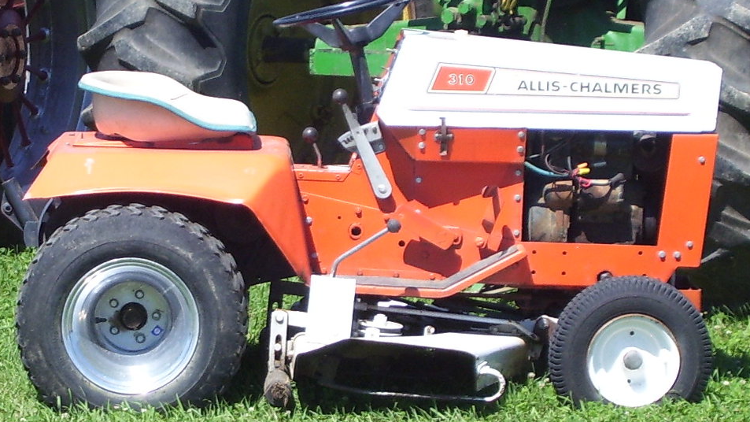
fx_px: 2227
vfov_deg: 10.8
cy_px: 180
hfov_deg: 19.1
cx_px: 373
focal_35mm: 112
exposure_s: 1/500
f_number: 4.6
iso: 80
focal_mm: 16.8
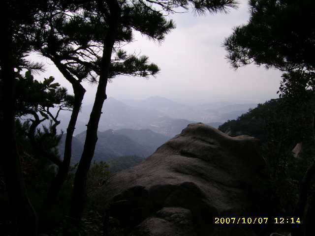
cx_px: 158
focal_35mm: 35
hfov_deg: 52.6
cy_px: 118
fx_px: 318
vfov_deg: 40.7
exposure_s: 1/648
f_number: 5.8
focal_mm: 5.95
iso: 50
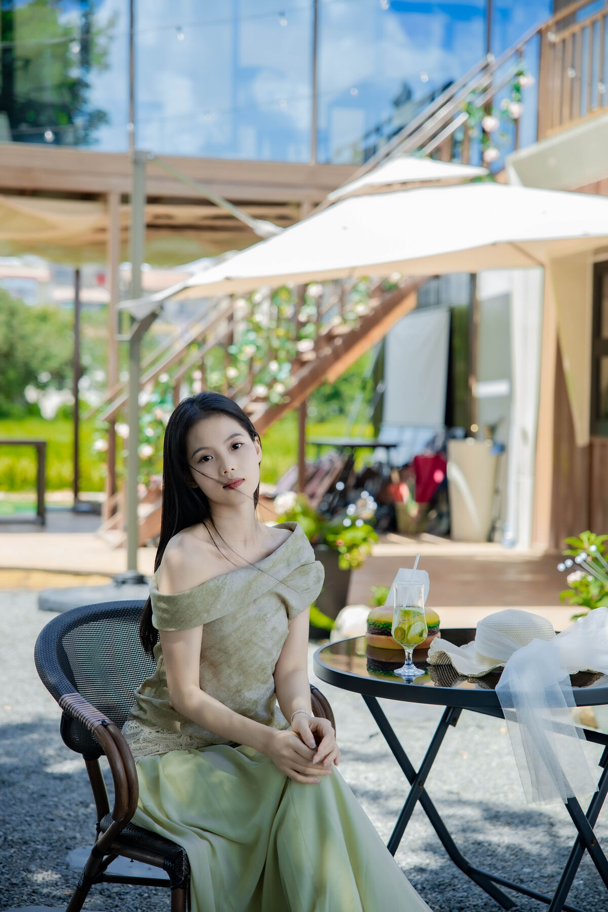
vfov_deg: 32.4
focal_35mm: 62
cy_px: 456
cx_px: 304
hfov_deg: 21.9
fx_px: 1571
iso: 160
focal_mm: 62
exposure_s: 1/640
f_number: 2.8
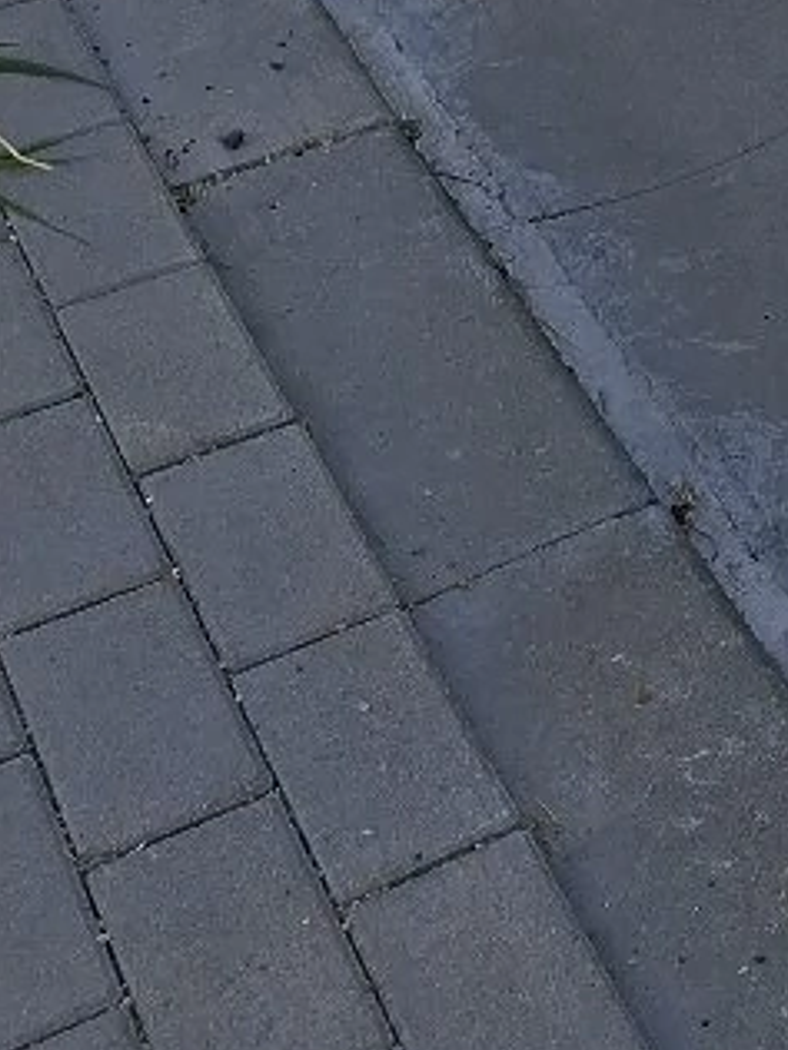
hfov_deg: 13.0
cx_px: 1629
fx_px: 2944
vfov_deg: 17.0
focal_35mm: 97
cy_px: -786
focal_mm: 5.54
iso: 50
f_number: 1.8
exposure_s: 1/2000
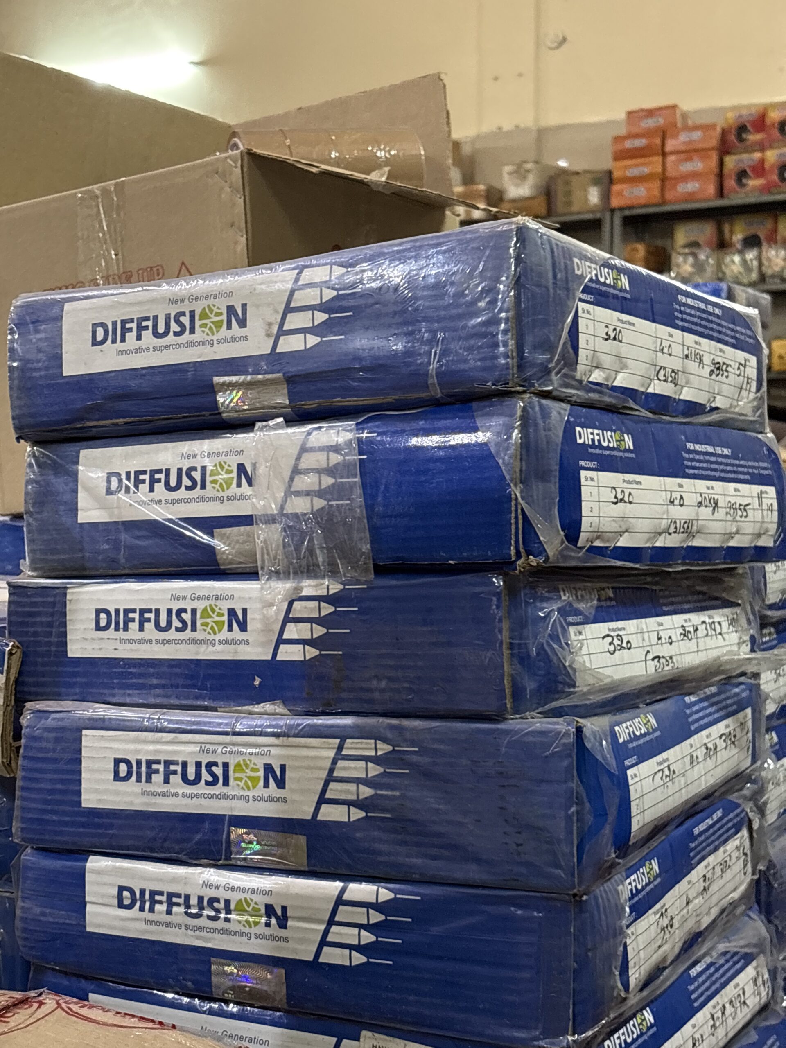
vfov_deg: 36.8
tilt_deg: -2.9
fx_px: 1574
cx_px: 393
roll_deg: -0.3
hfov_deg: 28.0
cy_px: 524
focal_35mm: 52
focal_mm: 5.96
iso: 250
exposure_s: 1/25
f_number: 1.6
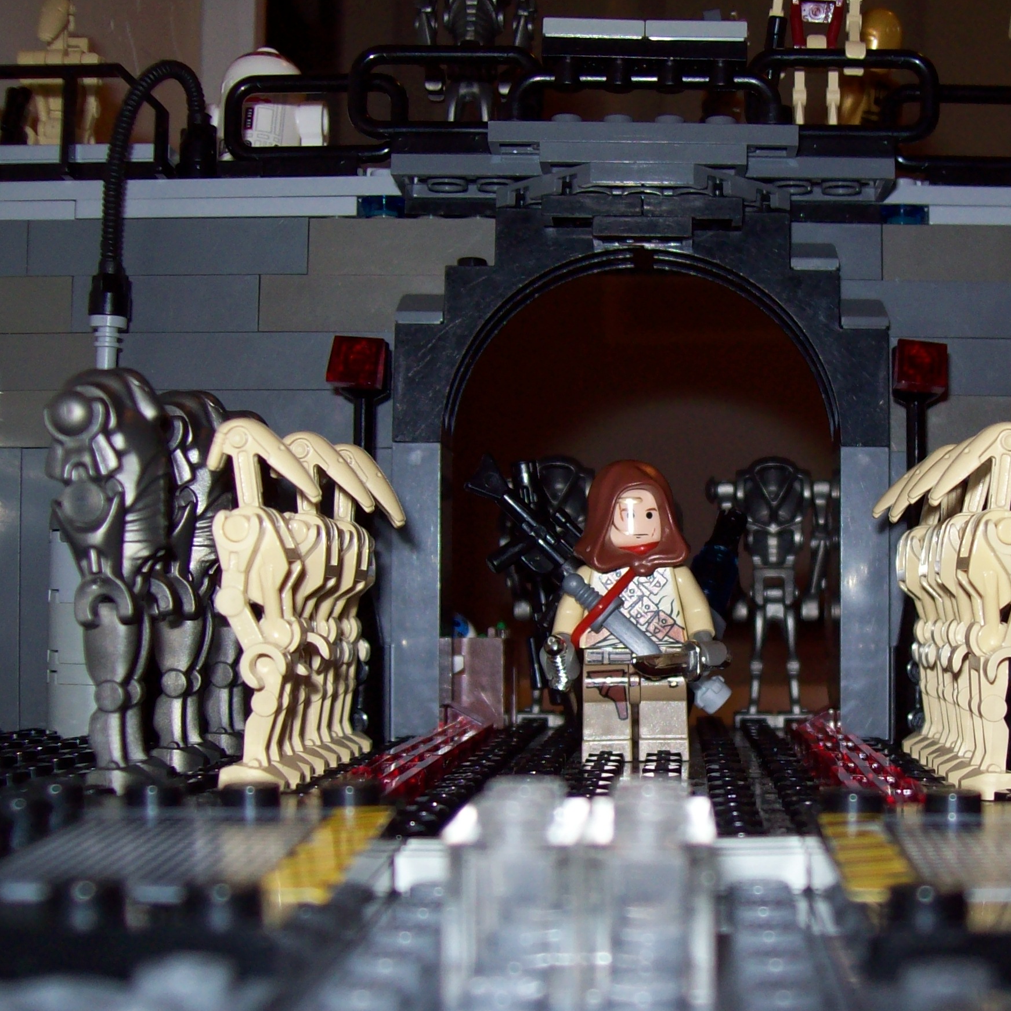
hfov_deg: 32.3
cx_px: 742
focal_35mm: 52
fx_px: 1718
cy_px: 580
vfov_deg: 32.7
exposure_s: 1/64
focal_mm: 6
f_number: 2.7
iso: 80
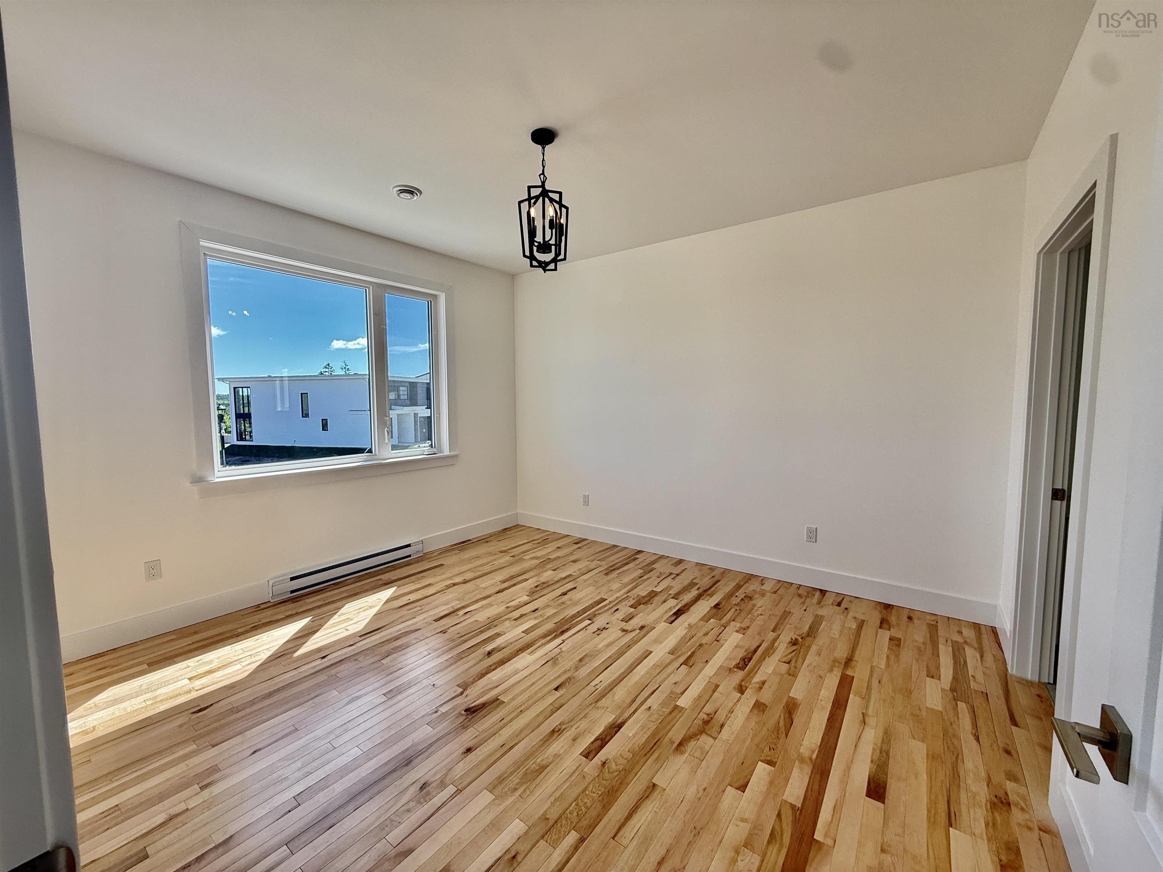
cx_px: 582
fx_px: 470
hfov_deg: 102.1
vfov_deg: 85.7
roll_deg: +0.9
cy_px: 436
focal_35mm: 14
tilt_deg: -4.0
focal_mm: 2.22
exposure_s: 1/228
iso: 64
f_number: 2.2
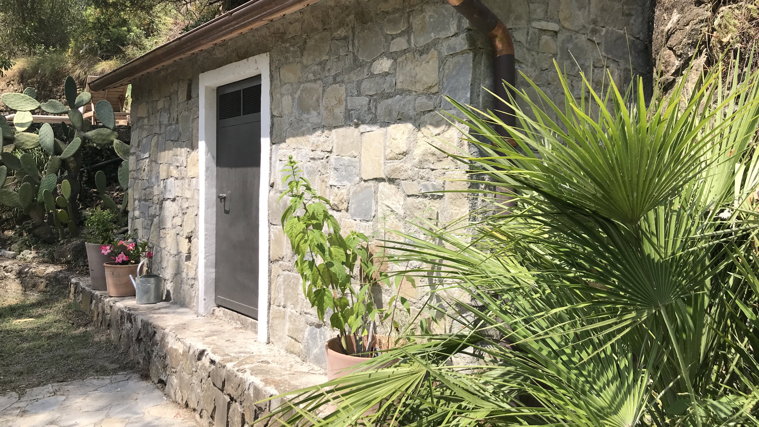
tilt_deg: +1.3
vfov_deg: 37.6
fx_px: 624
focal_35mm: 31
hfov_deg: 62.6
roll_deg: -1.1
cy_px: 171
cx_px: 376
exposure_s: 1/1808
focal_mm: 3.99
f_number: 1.8
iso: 20
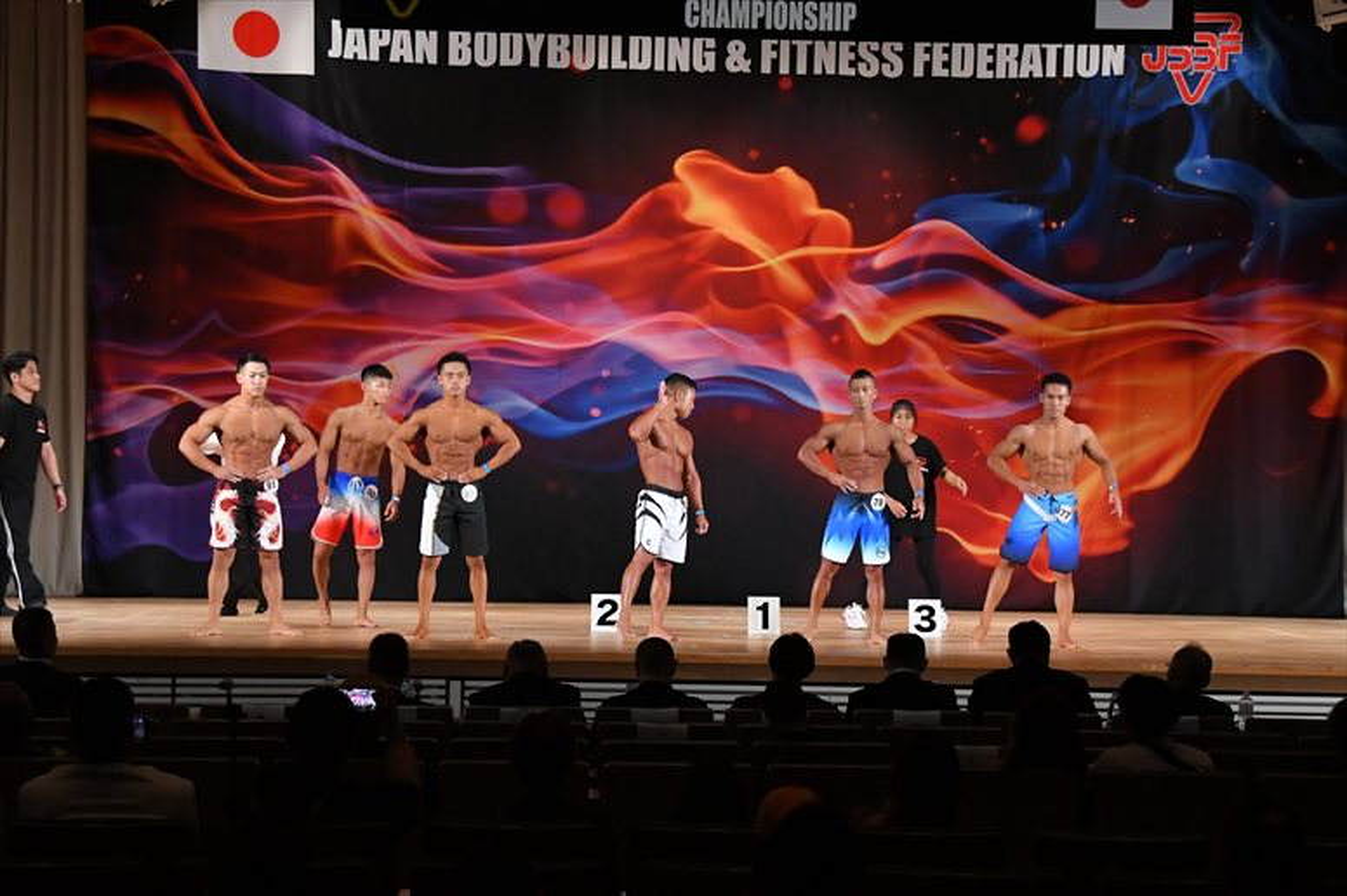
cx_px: 674
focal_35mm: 84
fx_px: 3142
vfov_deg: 16.2
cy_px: 448
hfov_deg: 24.2
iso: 3200
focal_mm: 56
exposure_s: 1/400
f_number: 5.6
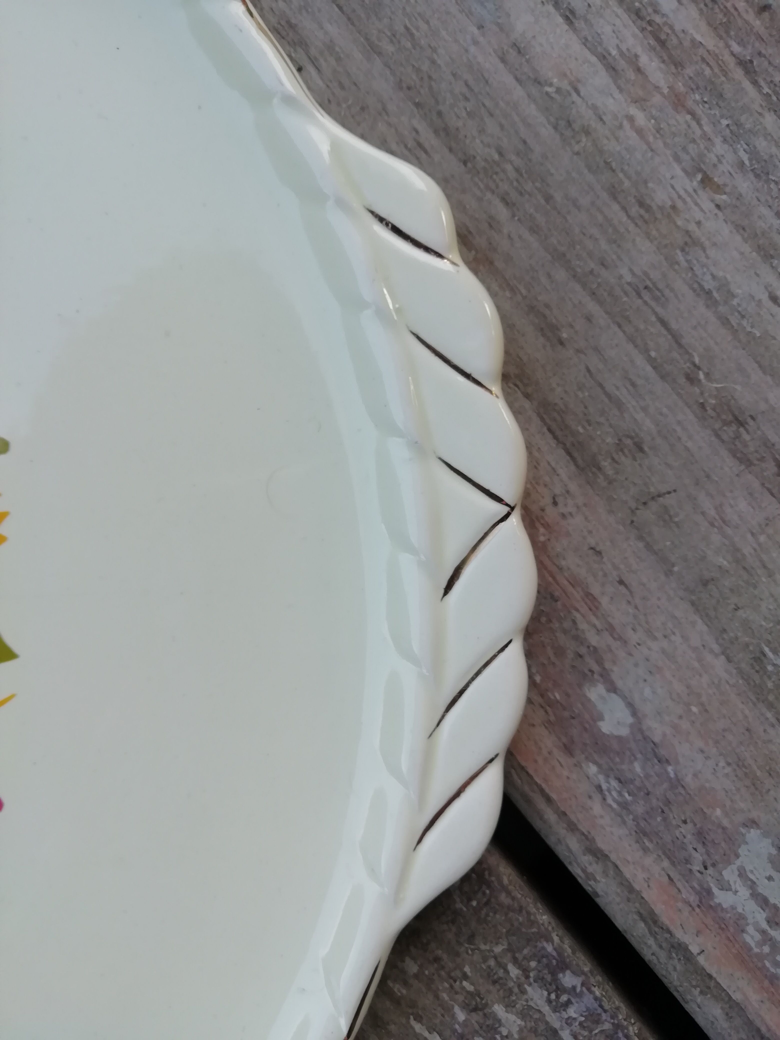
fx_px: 781
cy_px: 520
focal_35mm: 26
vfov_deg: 67.3
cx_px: 390
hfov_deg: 53.1
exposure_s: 1/160
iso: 50
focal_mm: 3.21
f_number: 2.2
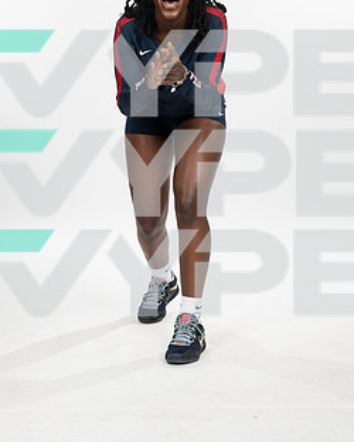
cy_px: 174
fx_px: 1151
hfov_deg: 17.5
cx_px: 181
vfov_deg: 21.7
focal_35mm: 88
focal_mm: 65
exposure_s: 1/250
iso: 200
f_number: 5.6
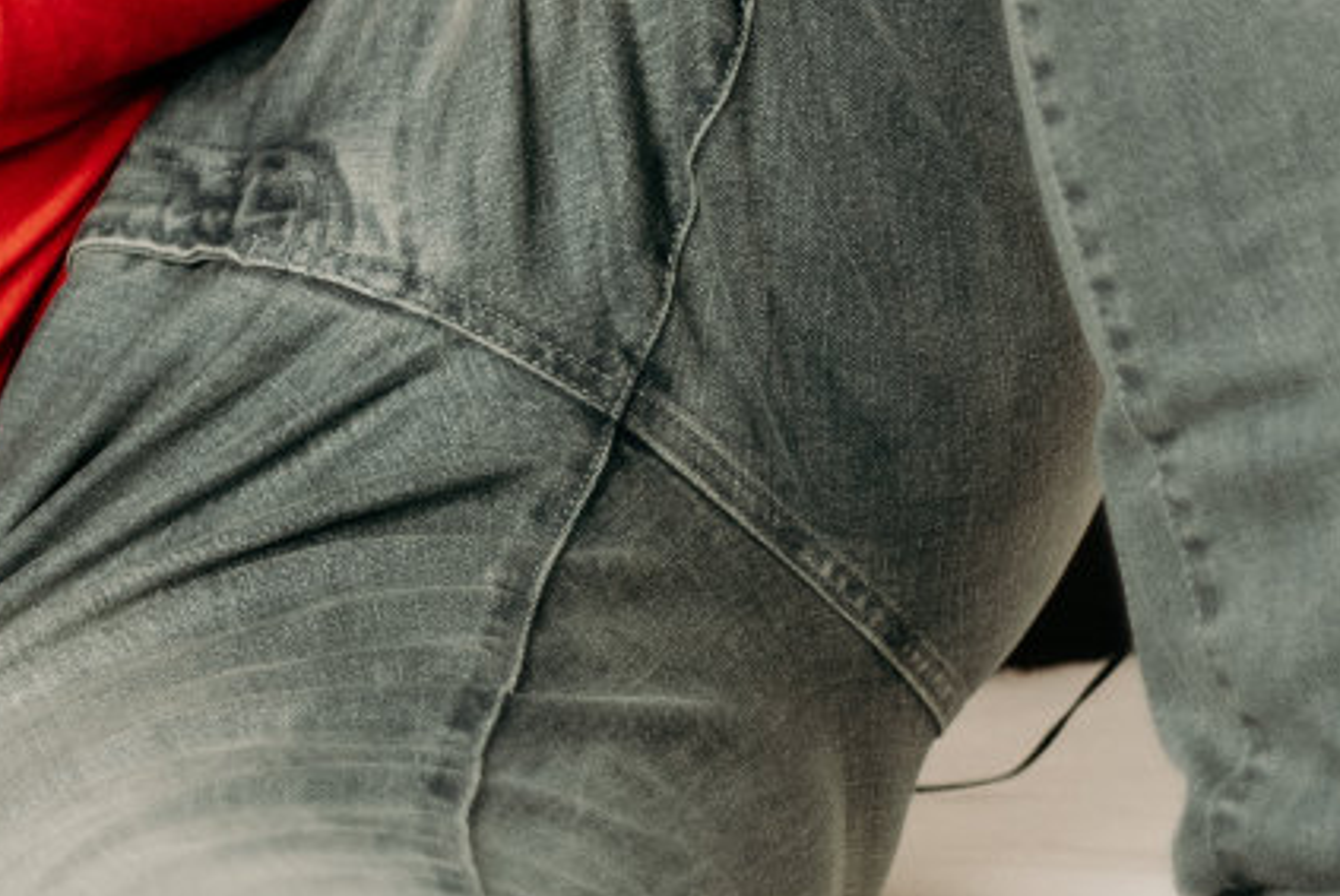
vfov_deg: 7.0
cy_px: -754
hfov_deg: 10.1
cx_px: -1085
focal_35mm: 191
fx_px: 7117
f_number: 1.8
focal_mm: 50
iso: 250
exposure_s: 1/125
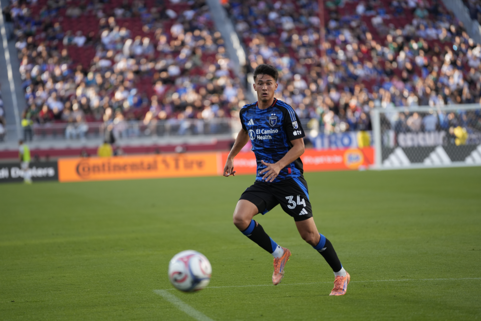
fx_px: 2672
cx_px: 240
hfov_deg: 10.3
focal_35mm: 200
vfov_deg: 6.9
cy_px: 160
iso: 500
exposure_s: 1/1600
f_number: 2.8
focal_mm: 200
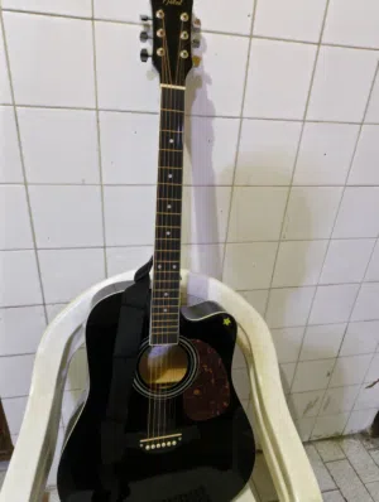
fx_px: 349
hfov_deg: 57.0
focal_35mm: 24
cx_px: 190
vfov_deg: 71.5
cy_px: 251
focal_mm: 5.56
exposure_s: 1/14.3
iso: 1902
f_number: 1.87
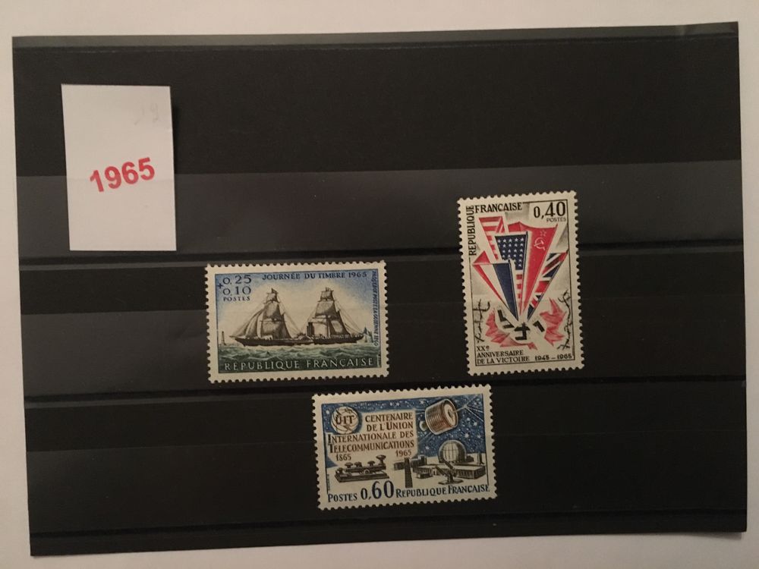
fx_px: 636
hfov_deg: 61.7
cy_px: 284
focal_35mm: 29
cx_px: 380
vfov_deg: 48.2
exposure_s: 1/17
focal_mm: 4.15
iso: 500
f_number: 2.2
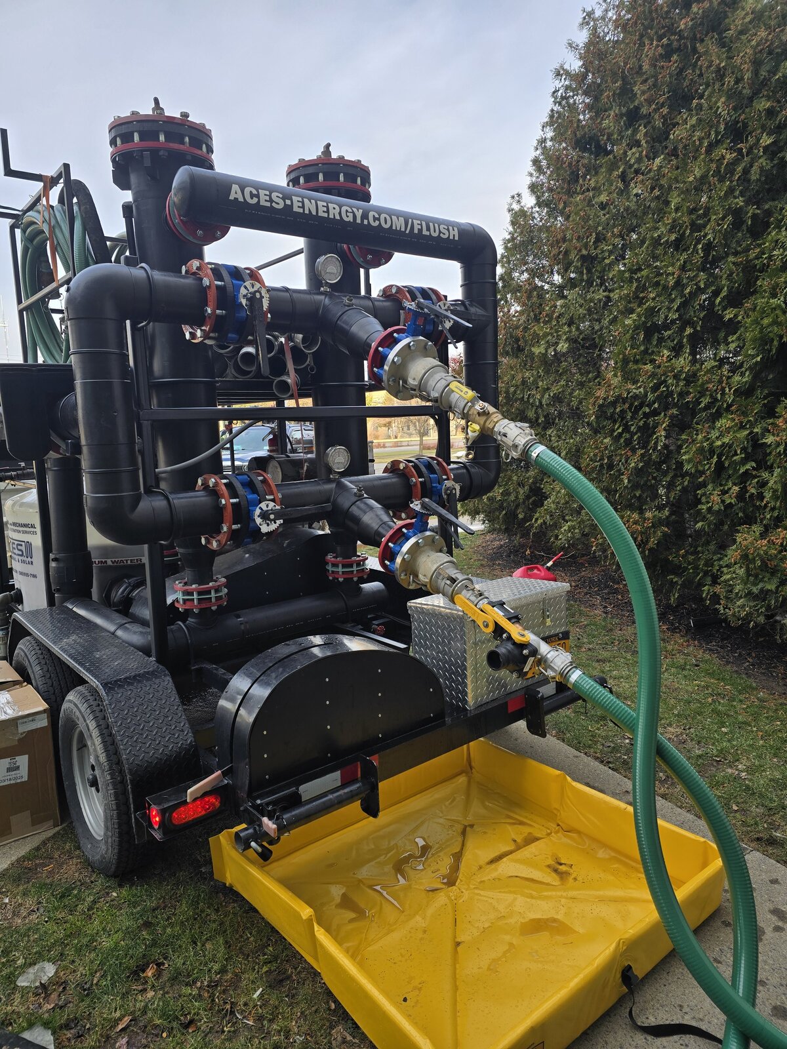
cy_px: 524
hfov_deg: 58.9
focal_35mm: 23
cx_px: 394
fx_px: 697
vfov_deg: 73.9
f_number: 1.7
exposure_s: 1/180
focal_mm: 6.3
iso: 16
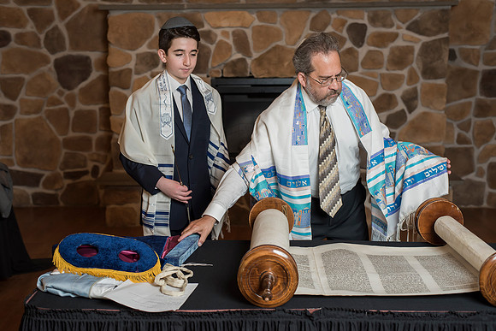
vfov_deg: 27.0
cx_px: 248
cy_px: 166
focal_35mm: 50
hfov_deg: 39.6
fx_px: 689
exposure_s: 1/125
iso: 800
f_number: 4
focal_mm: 50
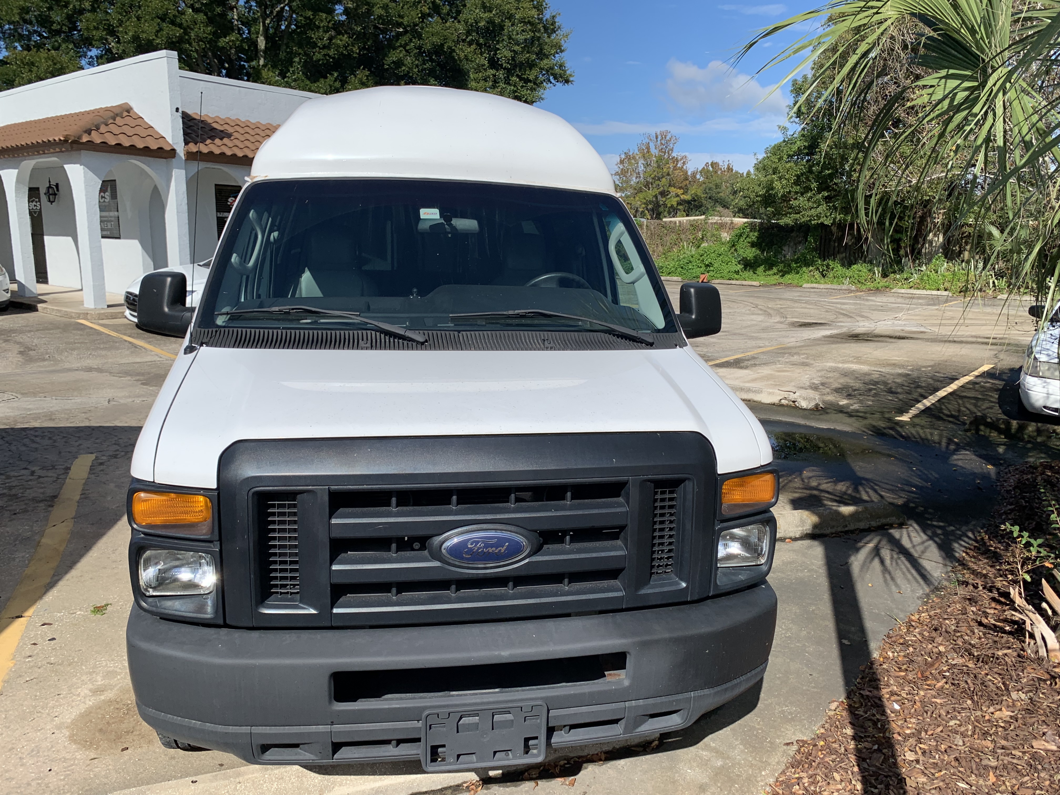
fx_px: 796
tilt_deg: -11.0
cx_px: 530
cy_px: 398
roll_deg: -1.7
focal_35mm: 26
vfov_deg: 53.1
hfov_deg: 67.3
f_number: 1.8
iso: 25
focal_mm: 4.25
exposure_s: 1/3185
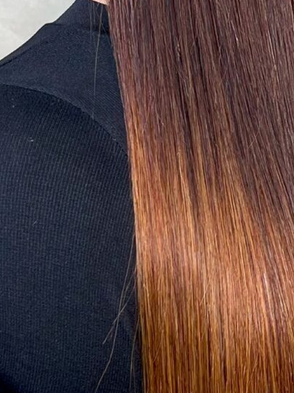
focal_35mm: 125
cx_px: 364
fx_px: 1416
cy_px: 136
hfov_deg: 11.6
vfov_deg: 15.7
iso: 40
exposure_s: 1/188
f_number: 1.5
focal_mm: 5.7
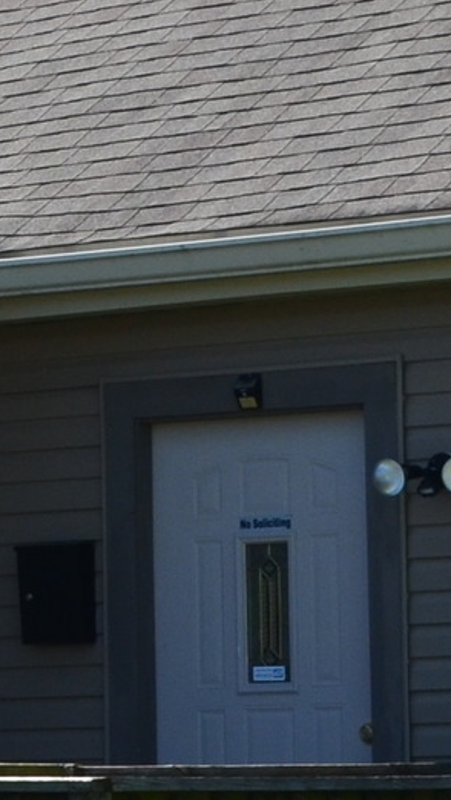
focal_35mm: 240
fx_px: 5097
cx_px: -634
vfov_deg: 9.0
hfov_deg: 4.9
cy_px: 318
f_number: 10
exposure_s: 1/320
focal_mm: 26
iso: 200
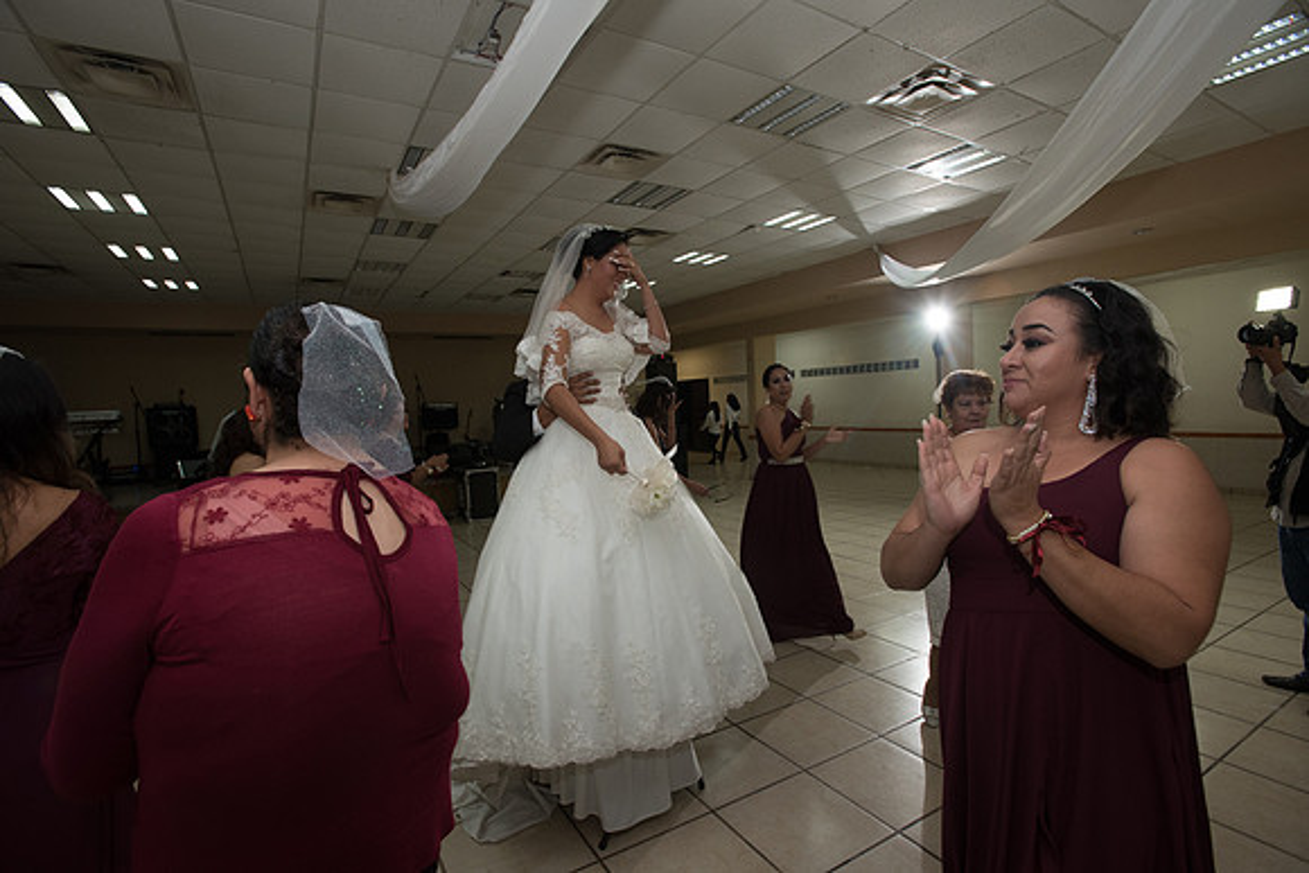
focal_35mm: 17
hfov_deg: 93.3
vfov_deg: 70.5
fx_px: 618
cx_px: 654
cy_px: 436
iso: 1600
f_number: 4.5
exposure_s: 1/100
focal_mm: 17
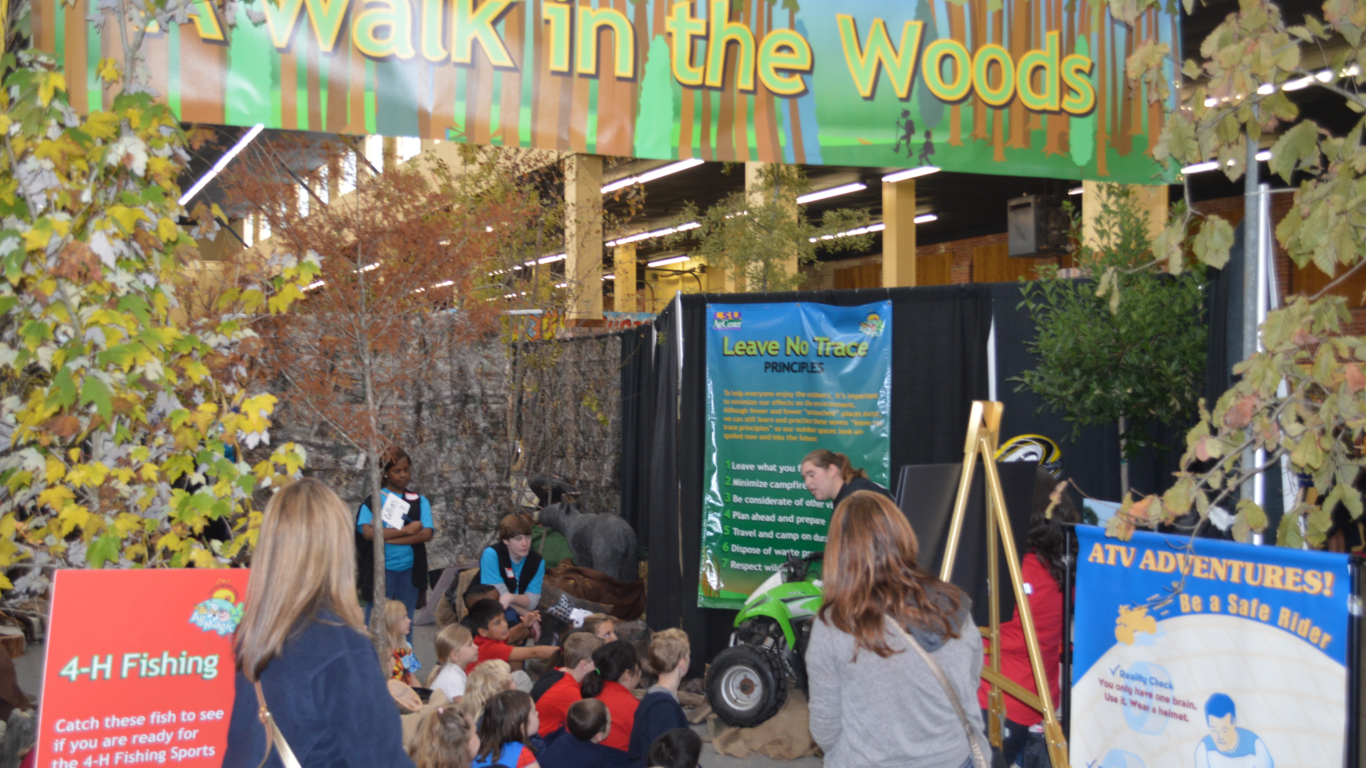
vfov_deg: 31.2
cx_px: 679
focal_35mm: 38
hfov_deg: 52.8
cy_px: 437
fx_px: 1376
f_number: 4
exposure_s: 1/60
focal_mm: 24
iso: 500
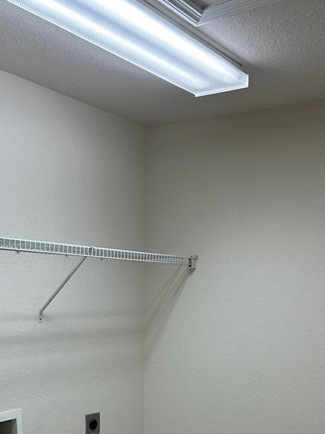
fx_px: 601
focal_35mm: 48
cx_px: 135
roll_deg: -1.4
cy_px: 408
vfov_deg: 36.6
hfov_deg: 30.2
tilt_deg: -10.8
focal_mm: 6.86
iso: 100
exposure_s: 1/136
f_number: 1.78
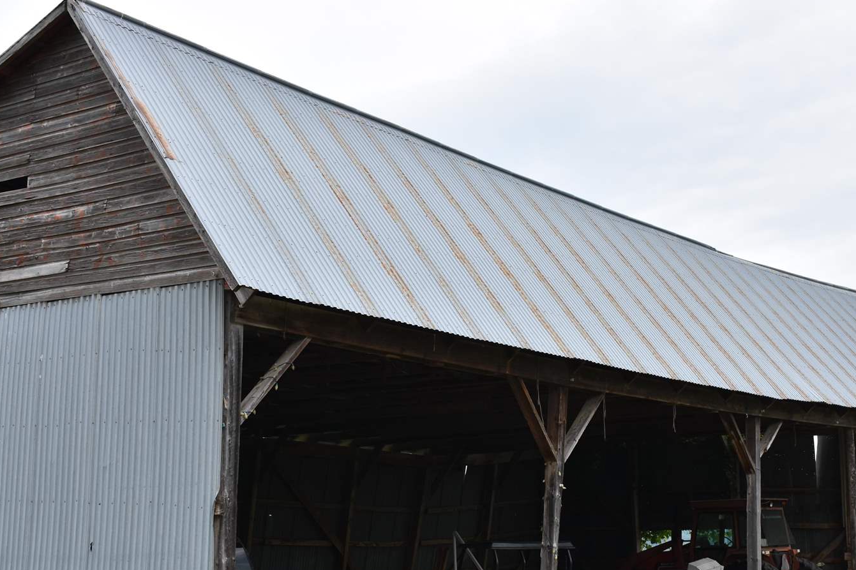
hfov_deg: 36.2
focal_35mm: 55
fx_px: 1307
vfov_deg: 24.4
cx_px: 453
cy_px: 400
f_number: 7.1
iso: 100
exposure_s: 1/250
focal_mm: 24
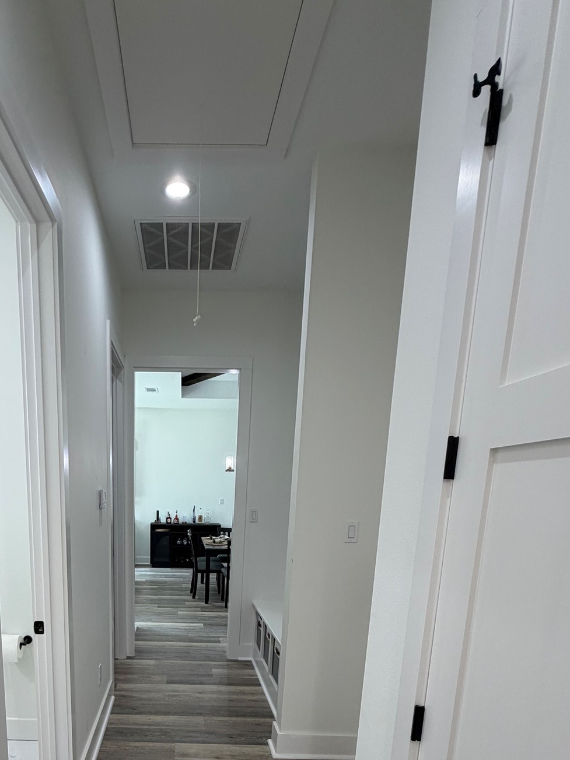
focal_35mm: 22
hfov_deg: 59.0
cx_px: 170
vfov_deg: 70.3
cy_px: 587
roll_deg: -1.0
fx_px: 483
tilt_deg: -10.8
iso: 160
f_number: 2.2
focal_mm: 2.22
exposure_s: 1/120
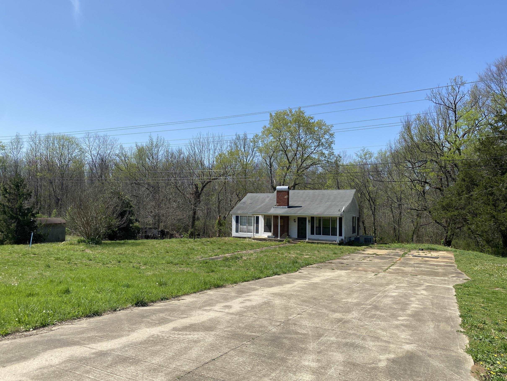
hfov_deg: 67.3
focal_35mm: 26
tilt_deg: +2.0
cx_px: 254
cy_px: 190
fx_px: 381
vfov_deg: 53.1
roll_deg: -0.9
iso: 32
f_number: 1.8
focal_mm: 4.25
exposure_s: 1/3040
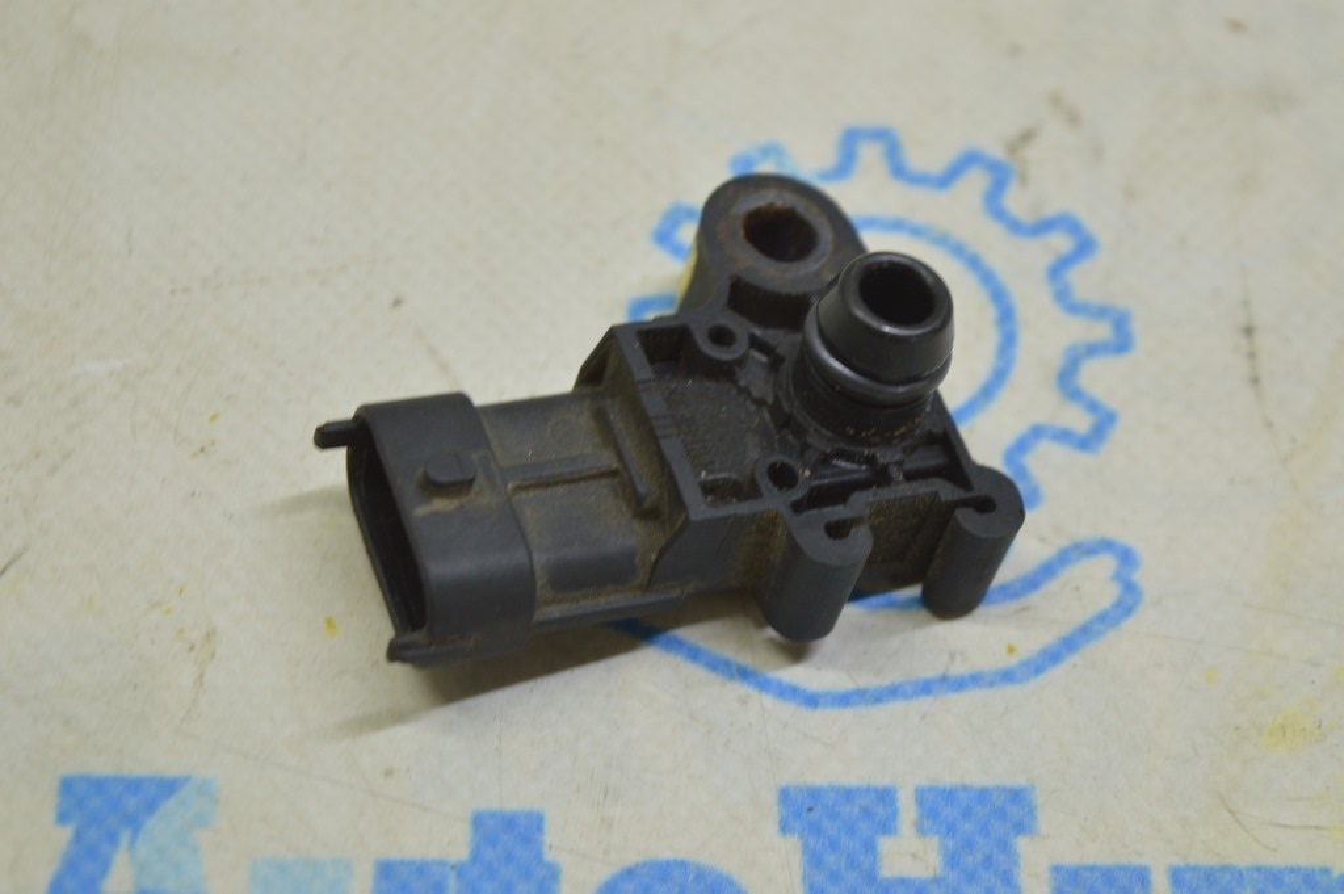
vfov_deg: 17.5
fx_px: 2910
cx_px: 672
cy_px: 447
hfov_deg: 26.0
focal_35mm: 78
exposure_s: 1/25
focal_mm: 52
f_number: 5.6
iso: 400
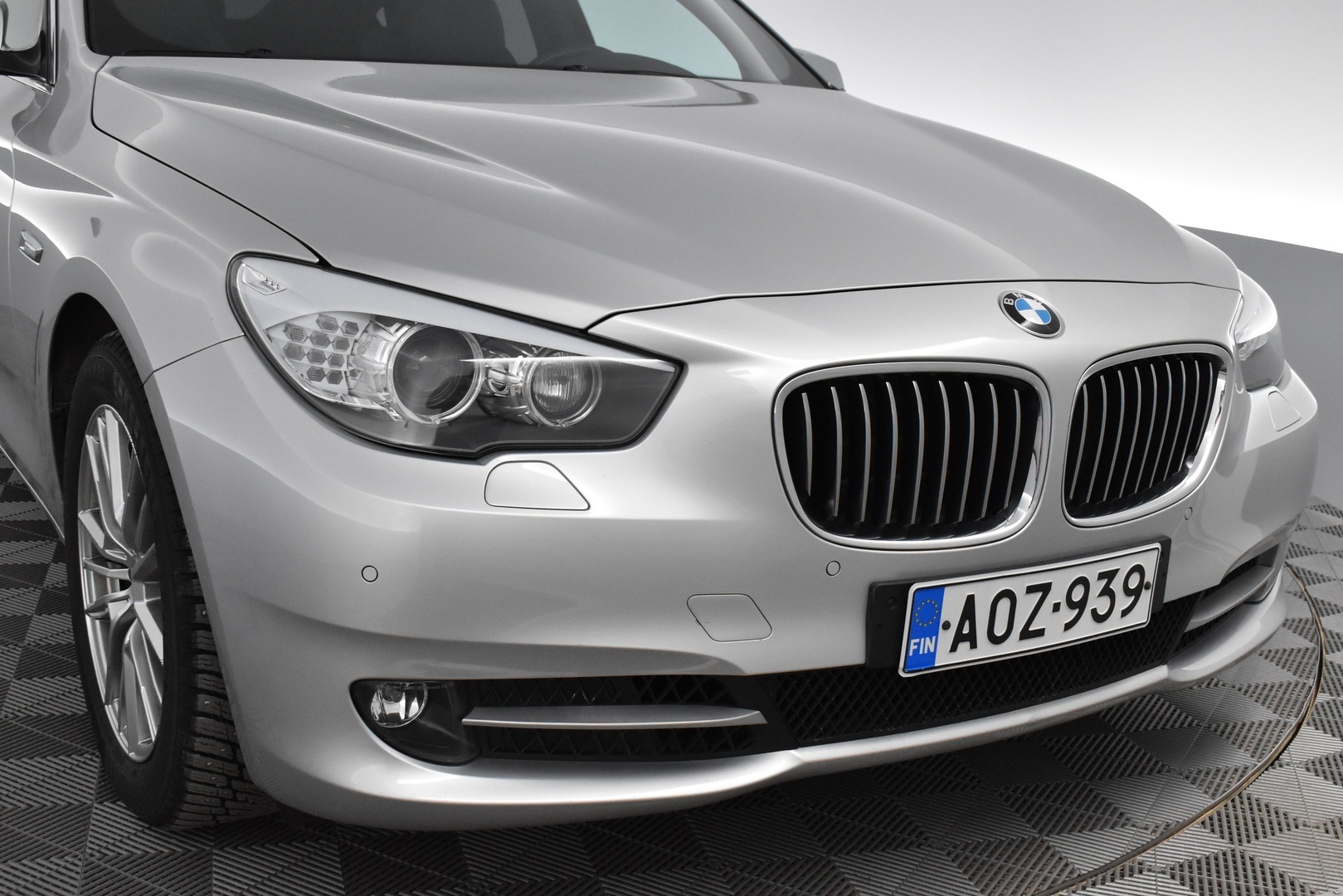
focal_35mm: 42
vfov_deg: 31.9
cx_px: 672
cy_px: 448
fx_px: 1567
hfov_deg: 46.4
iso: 3200
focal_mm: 28
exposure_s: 1/160
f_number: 6.3
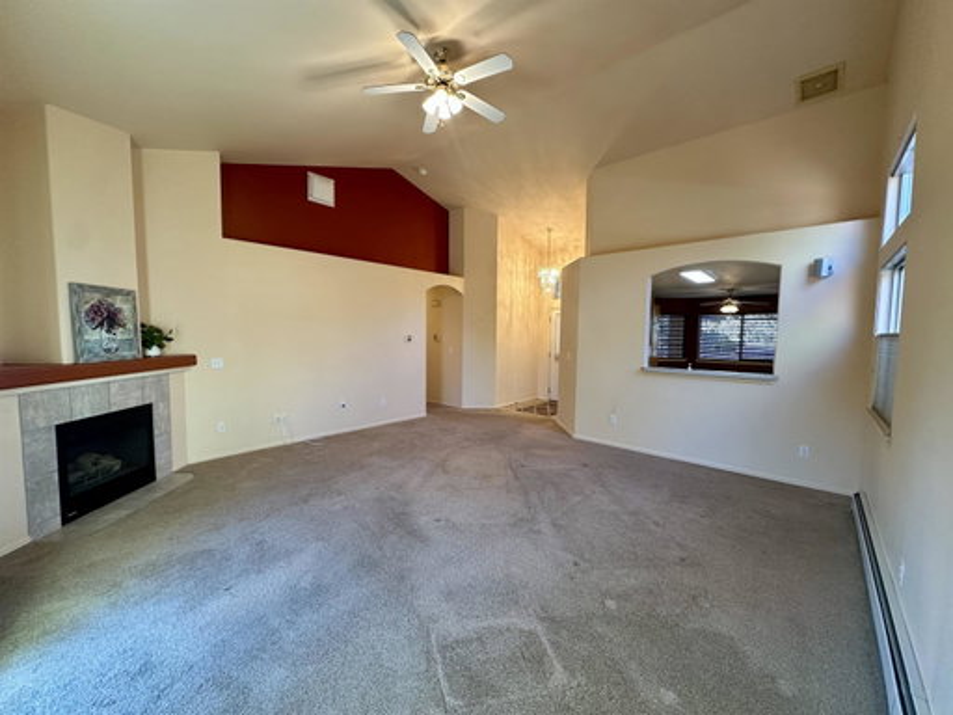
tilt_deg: -3.6
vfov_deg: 85.7
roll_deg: -0.7
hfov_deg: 102.1
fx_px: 385
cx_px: 476
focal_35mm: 14
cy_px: 358
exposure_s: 1/120
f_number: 2.2
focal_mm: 2.22
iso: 200
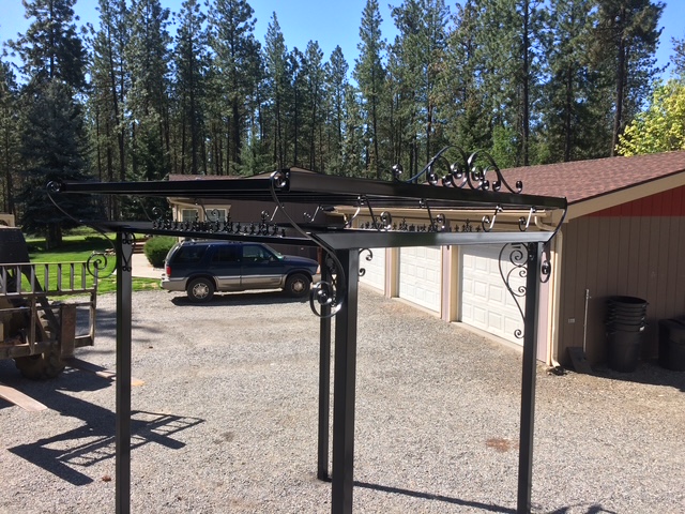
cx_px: 342
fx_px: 574
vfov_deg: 48.2
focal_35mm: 29
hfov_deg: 61.7
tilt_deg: -5.1
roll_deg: -0.1
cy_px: 257
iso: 32
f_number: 2.2
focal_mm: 4.15
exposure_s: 1/1282
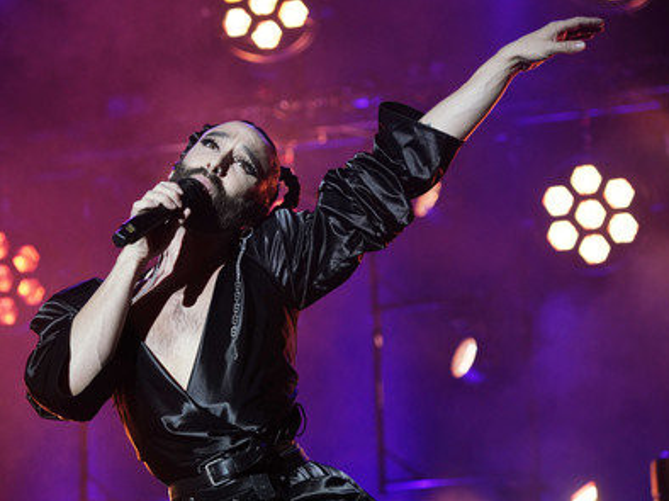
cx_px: 329
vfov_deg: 14.9
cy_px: 253
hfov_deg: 19.8
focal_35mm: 99
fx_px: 1912
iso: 2000
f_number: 4.5
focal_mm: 90
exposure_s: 1/250
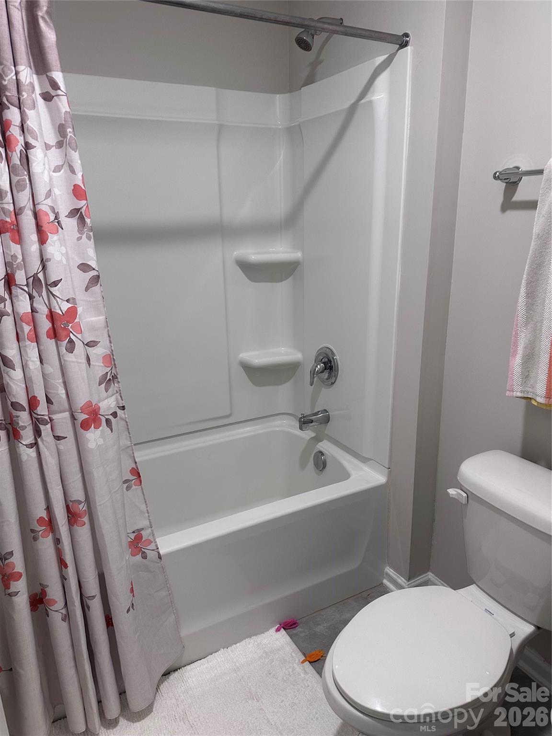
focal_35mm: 24
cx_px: 276
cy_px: 368
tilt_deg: -17.3
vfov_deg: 71.6
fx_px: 510
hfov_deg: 56.8
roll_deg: +0.2
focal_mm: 6.86
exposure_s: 1/60
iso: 125
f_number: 1.78
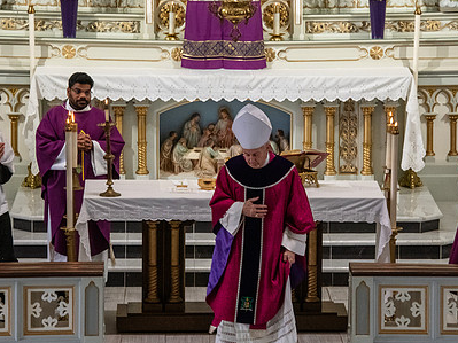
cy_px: 178
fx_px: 2910
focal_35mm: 220
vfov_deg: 6.7
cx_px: 273
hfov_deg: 9.0
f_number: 9
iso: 4000
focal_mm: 150
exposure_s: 1/80
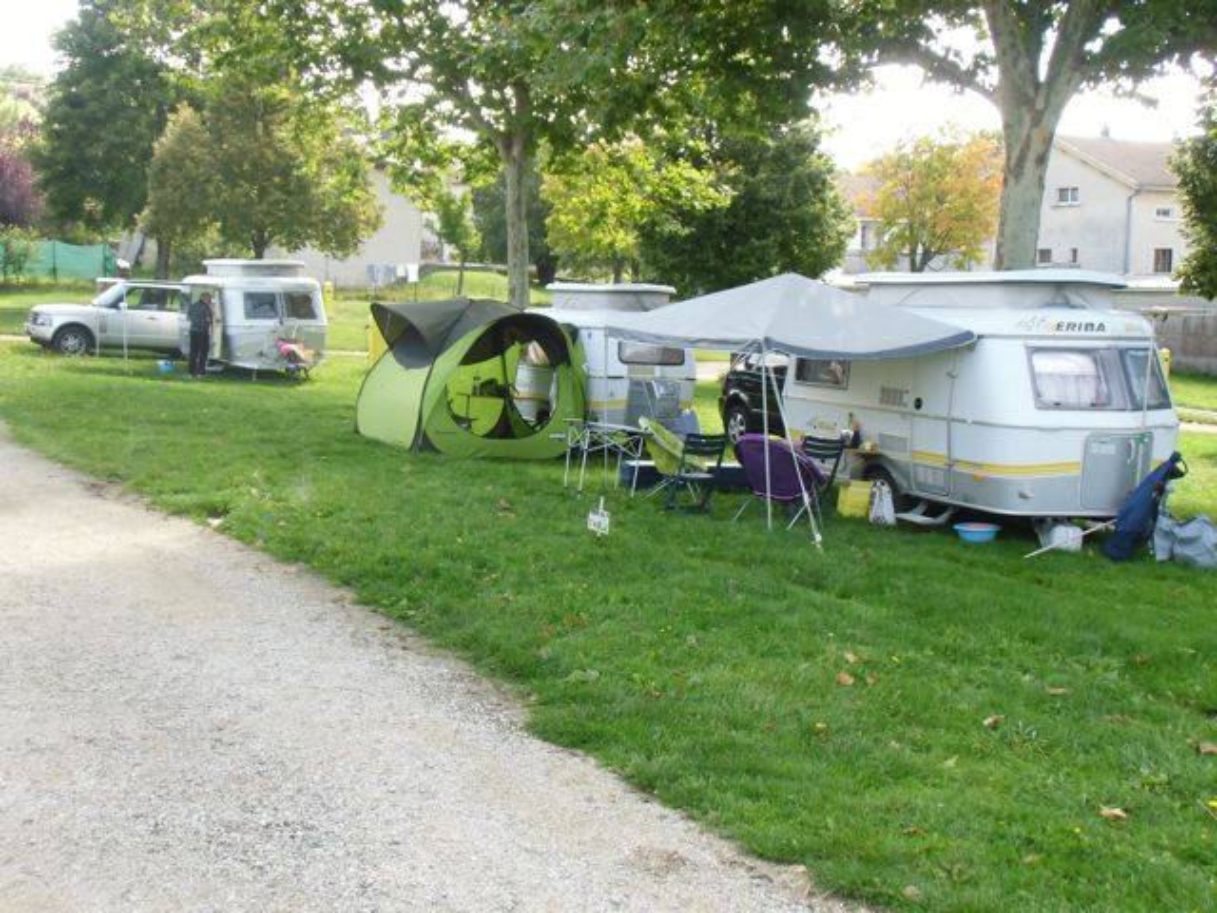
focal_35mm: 38
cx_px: 608
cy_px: 456
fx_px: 1336
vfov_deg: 37.7
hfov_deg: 49.0
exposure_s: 1/100
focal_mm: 6.67
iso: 100
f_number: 3.9
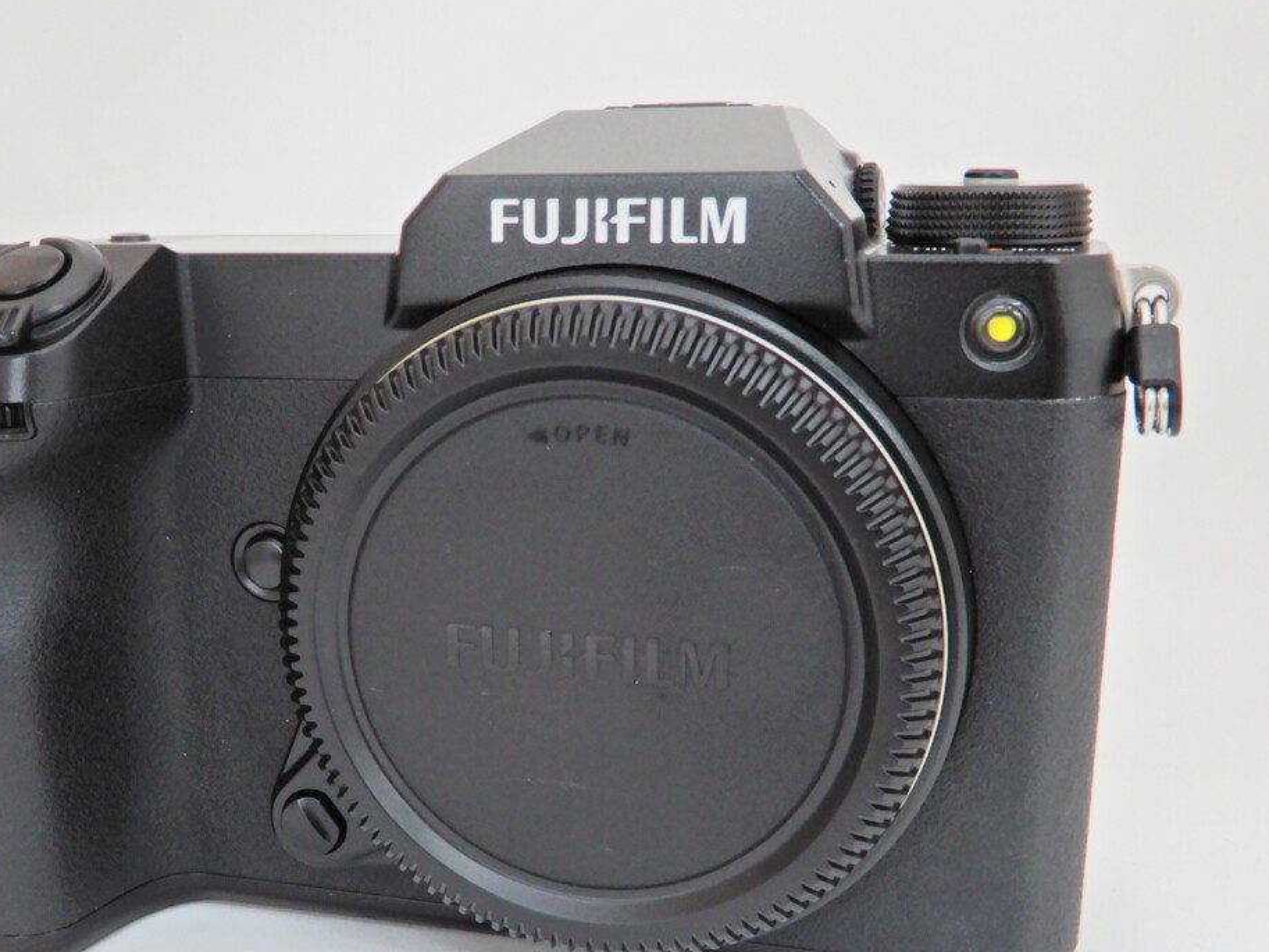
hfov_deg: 41.1
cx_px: 532
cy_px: 610
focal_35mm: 46
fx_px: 1687
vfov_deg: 31.4
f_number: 4
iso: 280
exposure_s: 1/30
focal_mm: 6.2
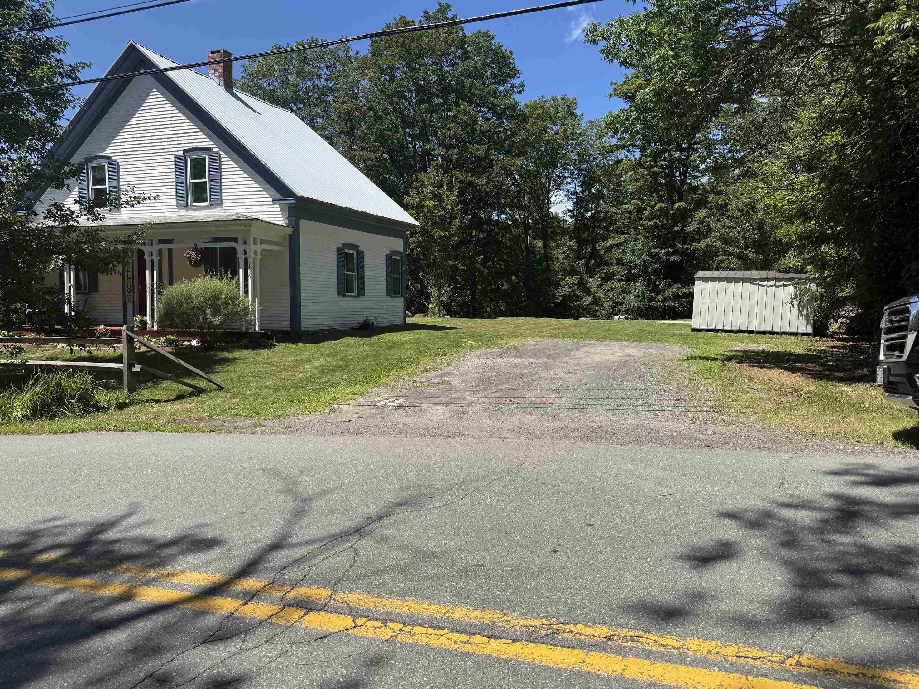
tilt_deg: -6.3
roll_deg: -1.3
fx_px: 664
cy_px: 352
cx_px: 461
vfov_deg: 54.9
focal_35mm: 25
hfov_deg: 69.4
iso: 80
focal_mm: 6.76
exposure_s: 1/4310
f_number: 1.78
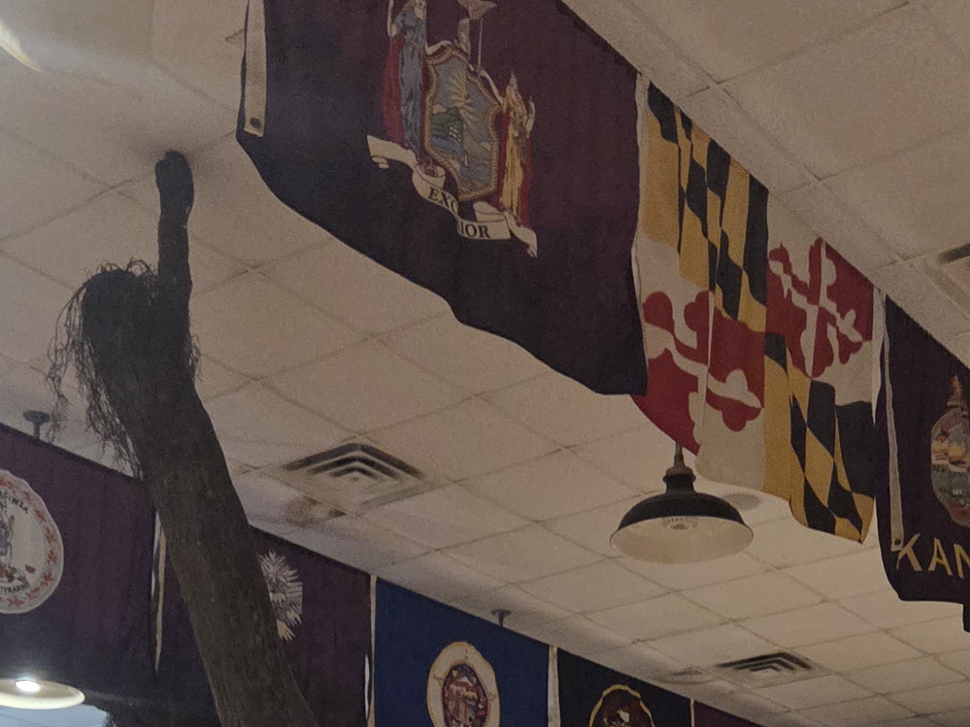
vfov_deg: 21.7
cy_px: 811
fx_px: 1793
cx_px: 569
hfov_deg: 30.2
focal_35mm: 64
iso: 2500
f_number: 1.8
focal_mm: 5.4
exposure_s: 1/120
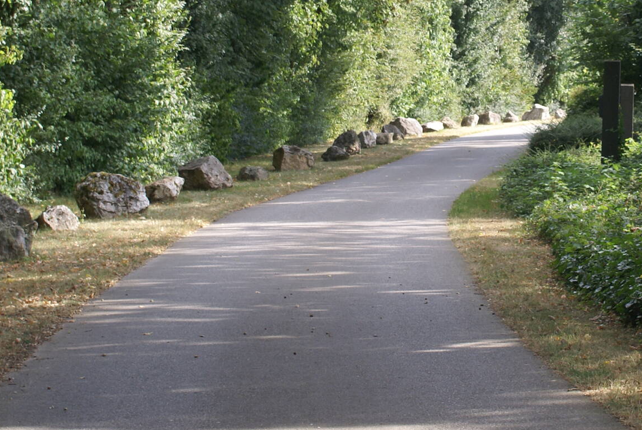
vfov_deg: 11.8
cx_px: 484
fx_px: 2073
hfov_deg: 17.5
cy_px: 131
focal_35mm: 116
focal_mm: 35
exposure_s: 1/80
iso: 100
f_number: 5.6
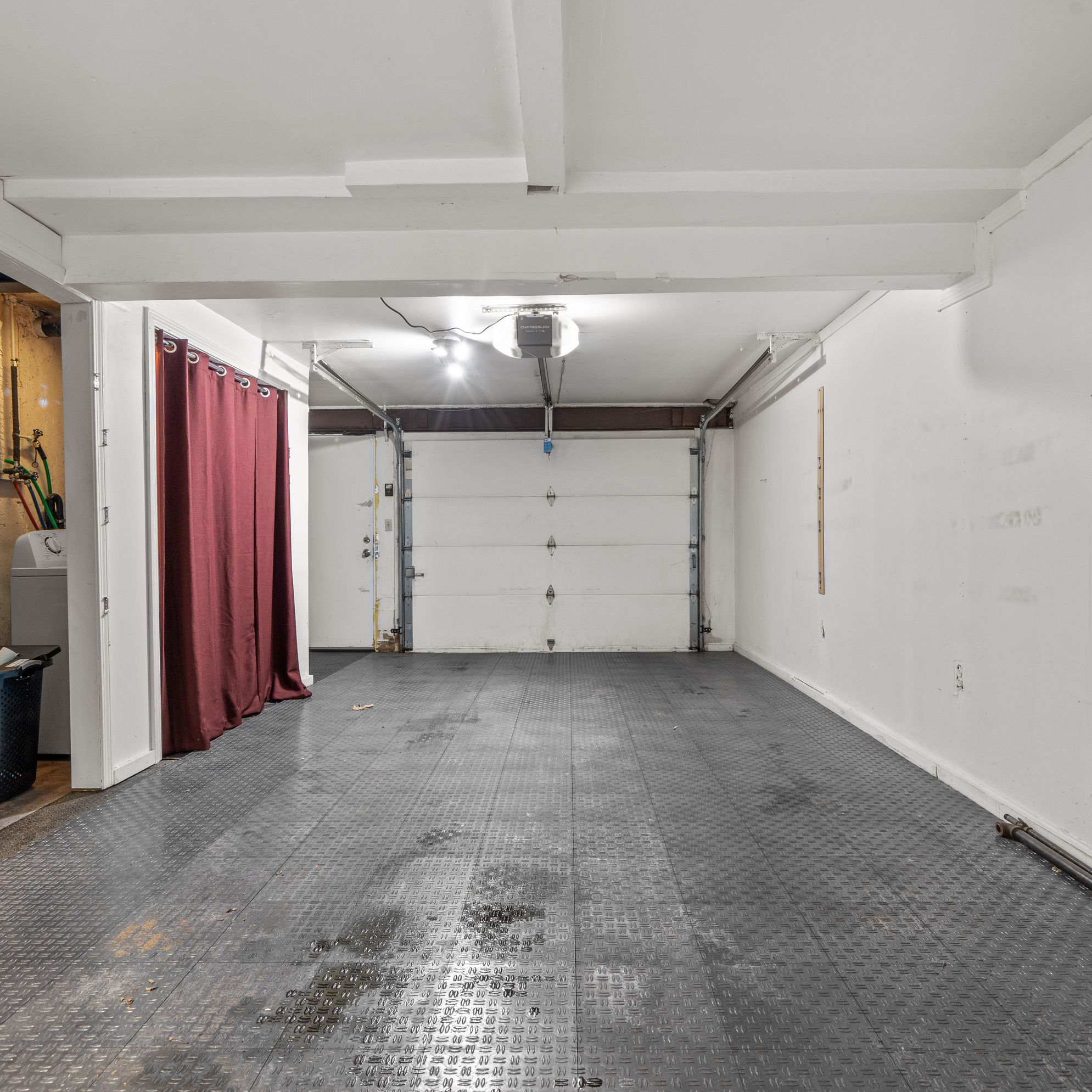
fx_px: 749
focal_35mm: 21
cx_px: 545
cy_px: 546
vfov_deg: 72.1
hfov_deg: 72.1
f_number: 9
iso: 200
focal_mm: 16
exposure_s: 1/4
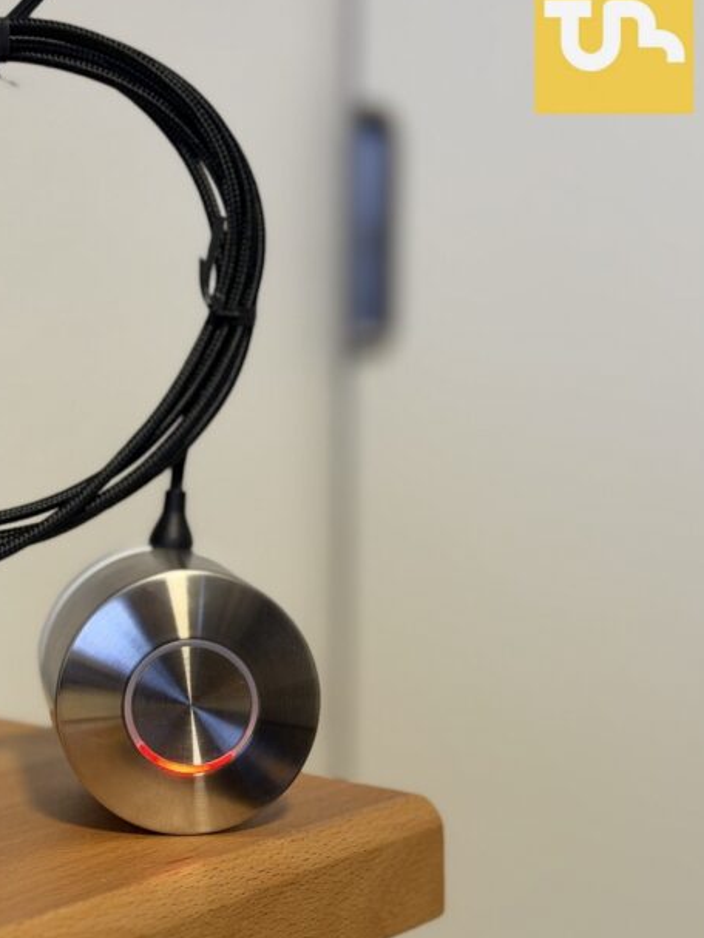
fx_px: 1925
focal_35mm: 71
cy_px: 476
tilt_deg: -4.4
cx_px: 36
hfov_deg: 20.2
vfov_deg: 27.4
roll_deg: +0.5
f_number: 1.78
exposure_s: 1/40
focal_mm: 6.76
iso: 320
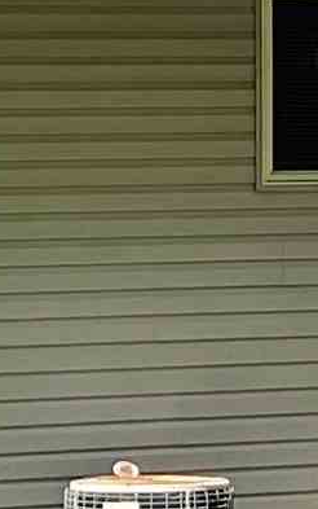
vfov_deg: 8.4
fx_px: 3324
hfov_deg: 5.4
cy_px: -377
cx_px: 442
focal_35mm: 240
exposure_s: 1/978
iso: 16
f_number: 1.8
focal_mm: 3
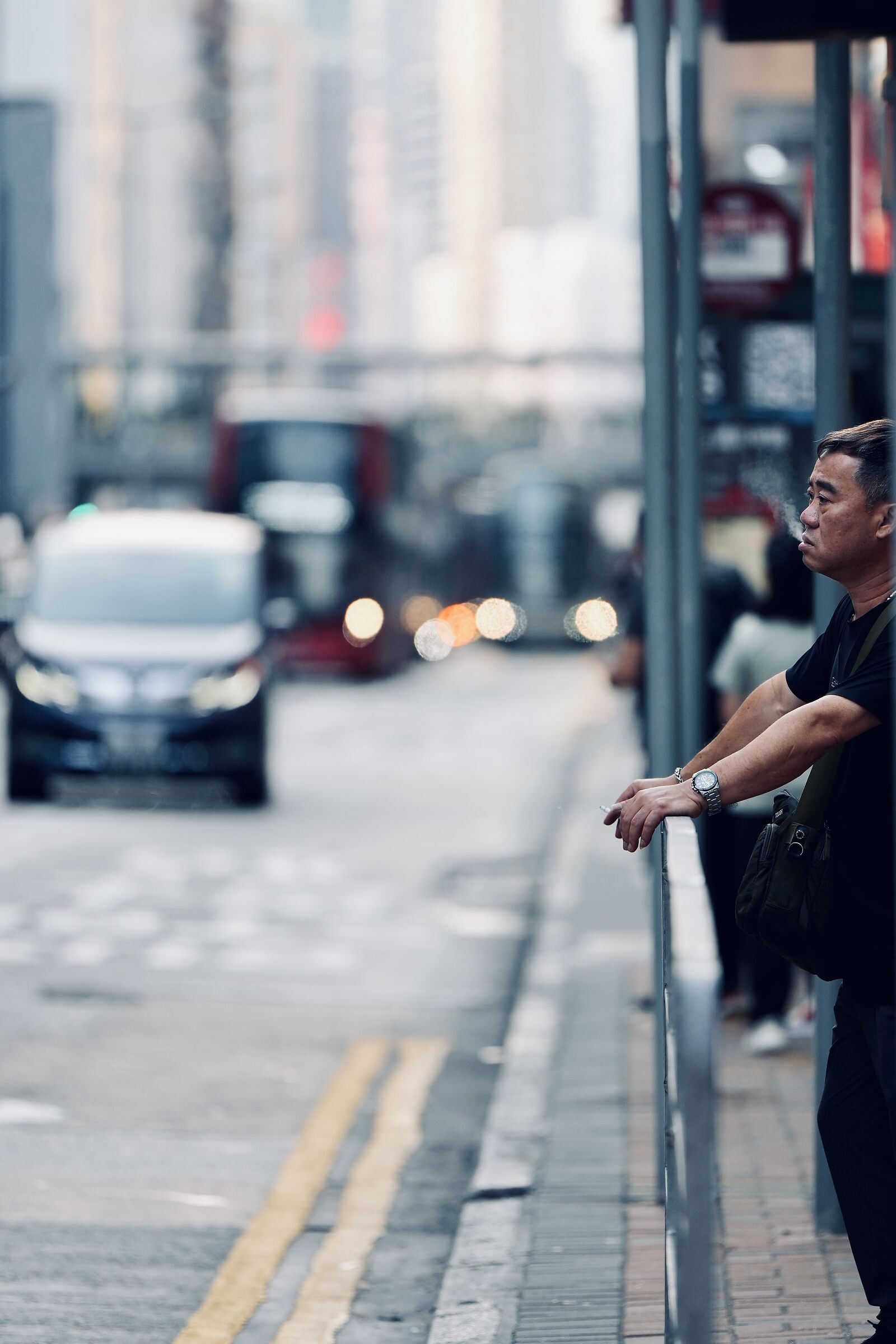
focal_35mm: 150
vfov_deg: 13.7
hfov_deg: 9.1
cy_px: 672
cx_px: 448
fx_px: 5600
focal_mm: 150
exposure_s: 1/1000
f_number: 2
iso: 400
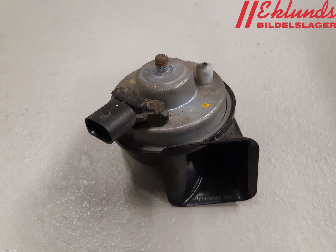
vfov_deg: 53.1
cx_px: 168
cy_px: 126
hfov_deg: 67.3
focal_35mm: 26
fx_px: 252
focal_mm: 3.93
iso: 200
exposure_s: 1/50
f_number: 1.7
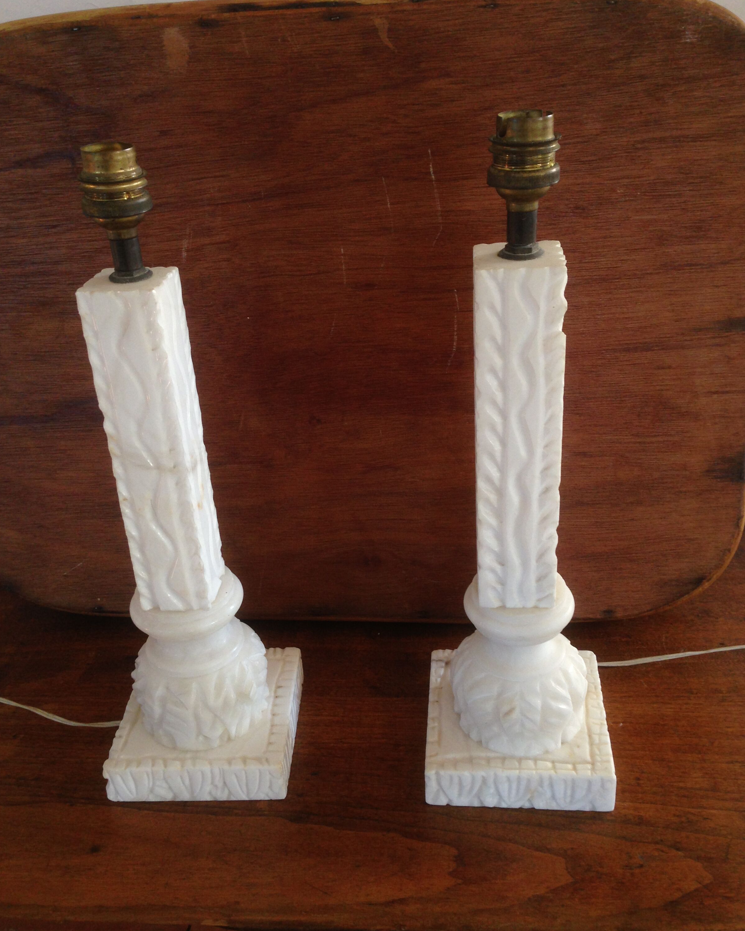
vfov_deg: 51.5
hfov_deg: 42.2
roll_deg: +3.6
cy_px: 464
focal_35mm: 35
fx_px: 965
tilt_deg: -25.8
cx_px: 370
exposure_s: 1/20
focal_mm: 4.12
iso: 80
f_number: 2.4
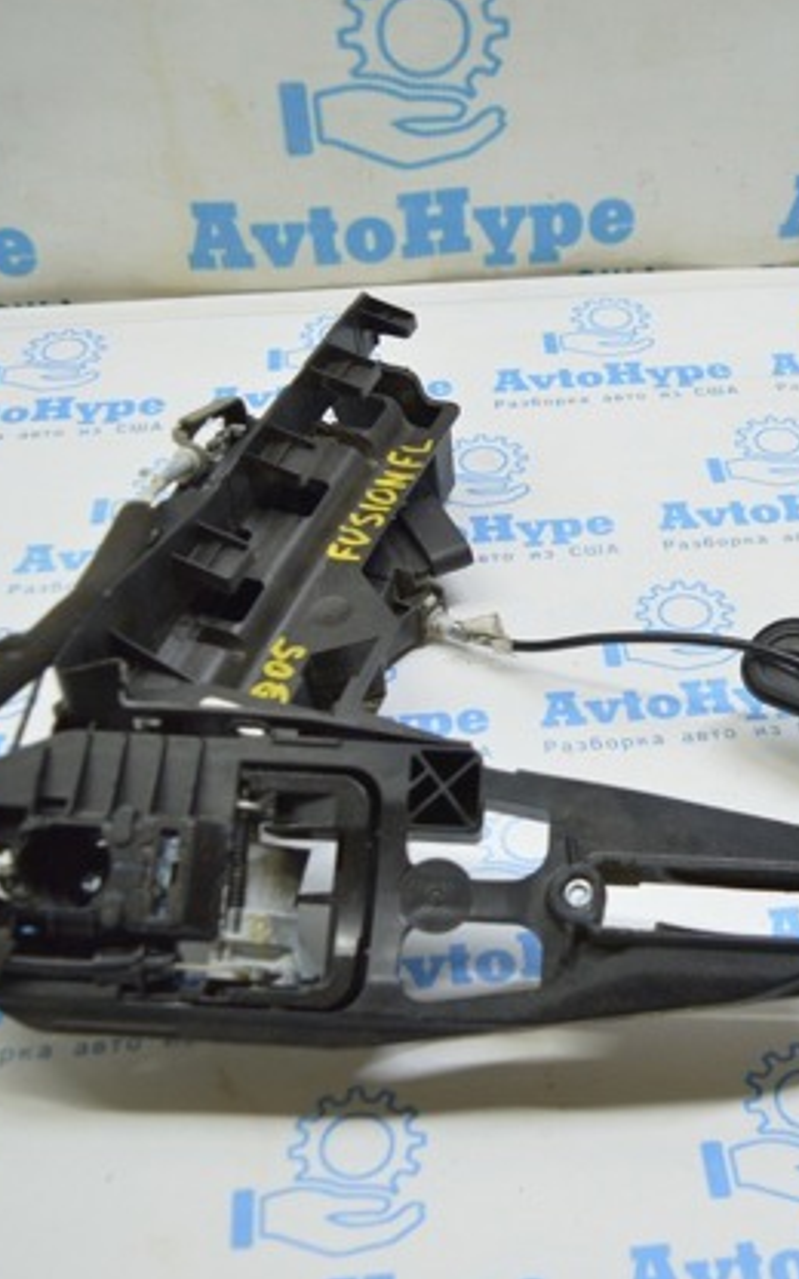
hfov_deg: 27.2
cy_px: 632
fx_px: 1638
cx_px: 544
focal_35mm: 47
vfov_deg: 42.6
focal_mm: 20
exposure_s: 1/60
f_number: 3.5
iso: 400
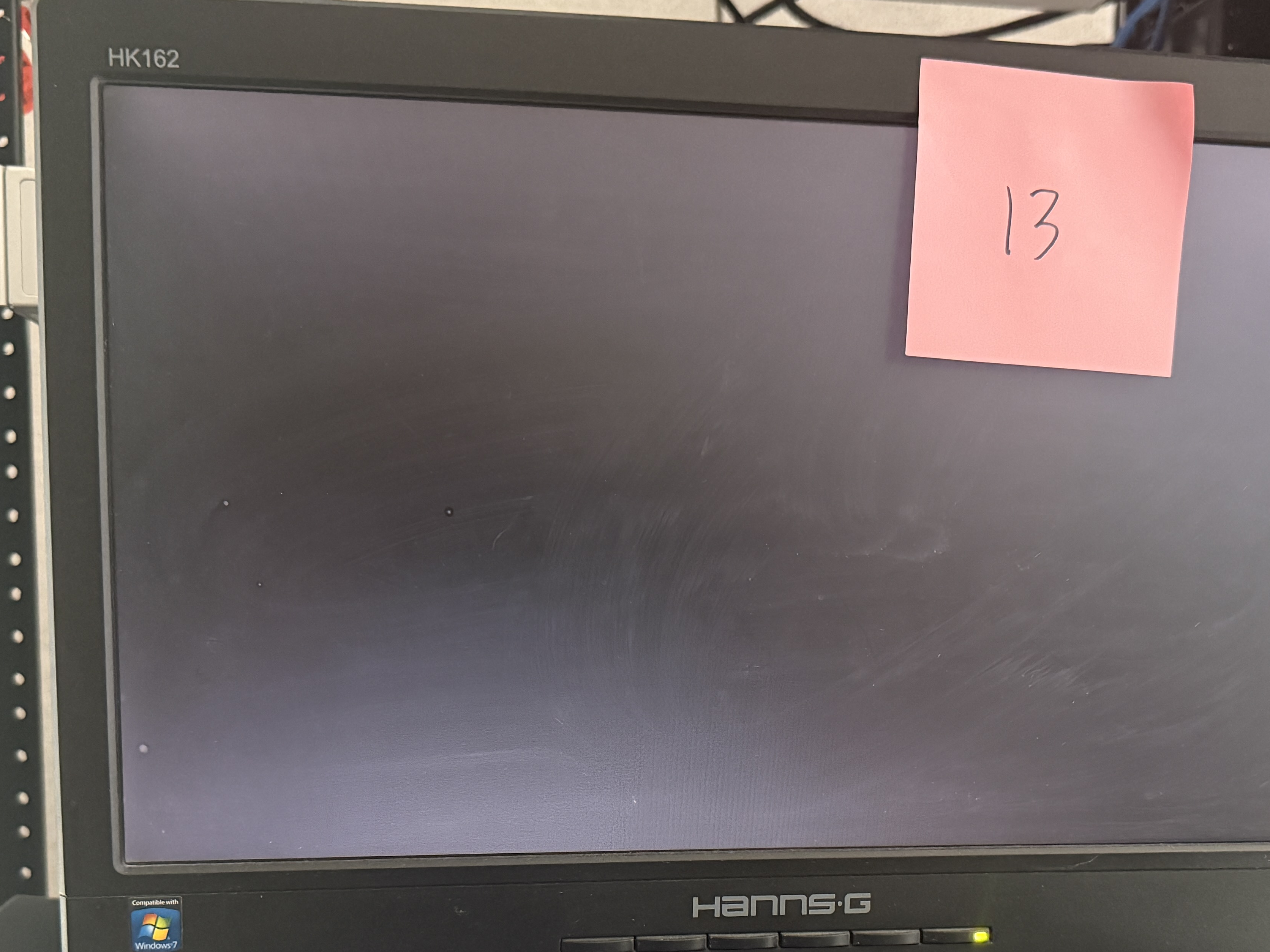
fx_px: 1504
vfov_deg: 34.4
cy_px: 708
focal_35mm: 41
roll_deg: -0.7
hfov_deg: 45.7
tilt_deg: -5.3
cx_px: 712
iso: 1000
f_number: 1.78
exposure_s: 1/38
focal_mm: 6.76
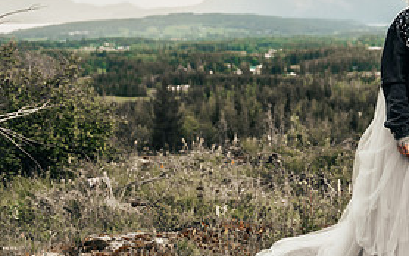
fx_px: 803
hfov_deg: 28.1
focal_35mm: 72
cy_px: 139
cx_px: 310
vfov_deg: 18.1
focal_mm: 32
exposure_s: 1/400
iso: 160
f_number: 2.8
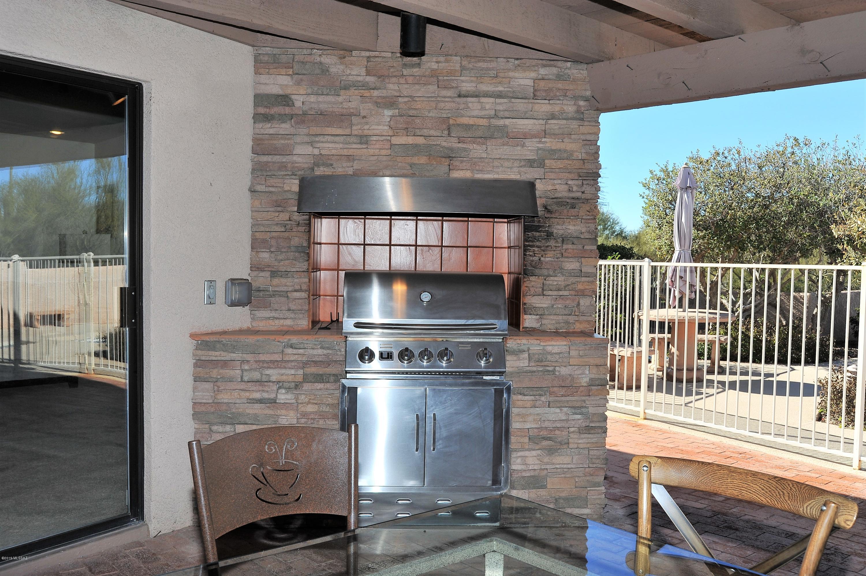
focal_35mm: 35
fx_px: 841
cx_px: 433
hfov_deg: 54.5
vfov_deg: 37.8
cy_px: 288
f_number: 10
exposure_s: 1/320
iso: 320
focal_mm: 35
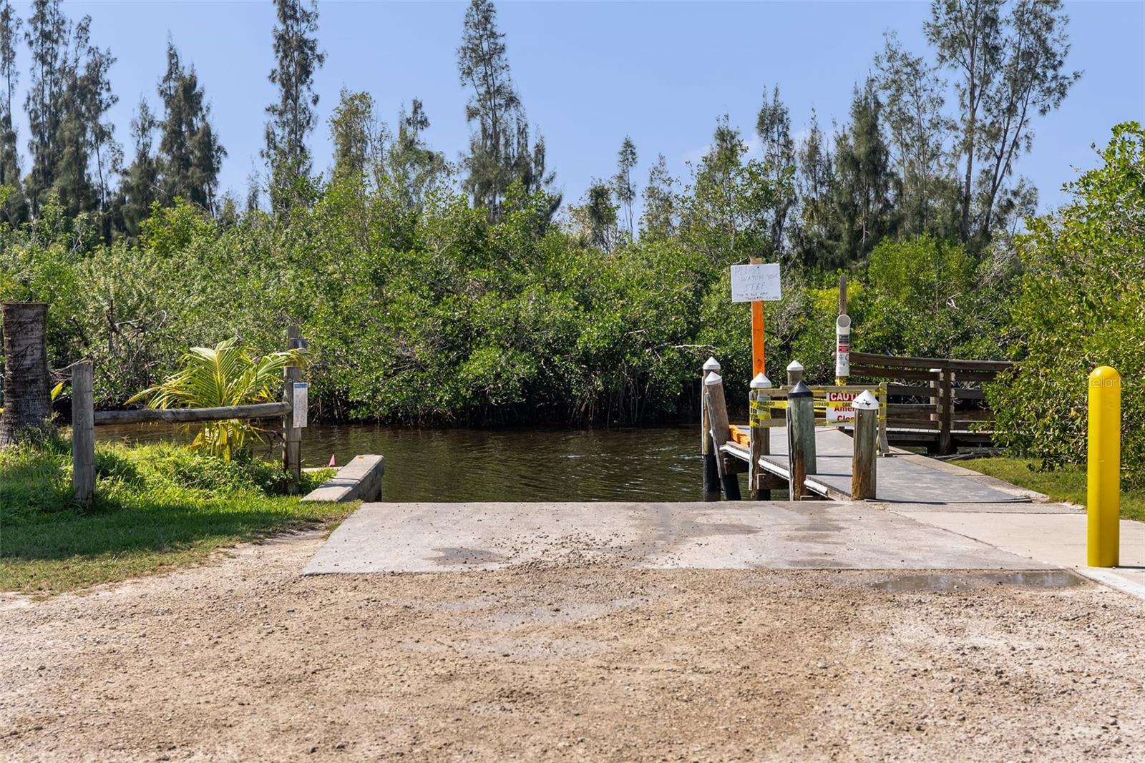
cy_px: 382
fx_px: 1803
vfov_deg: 23.9
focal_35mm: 57
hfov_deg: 35.2
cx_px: 572
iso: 100
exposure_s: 1/500
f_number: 5.6
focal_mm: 56.7
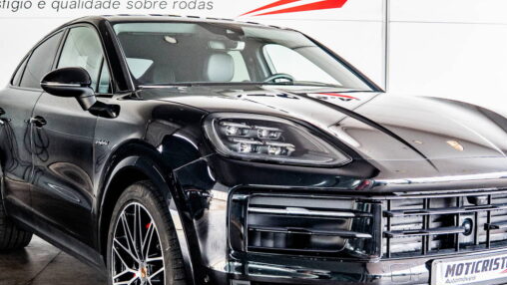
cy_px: 143
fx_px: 766
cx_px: 224
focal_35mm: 57
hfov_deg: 36.6
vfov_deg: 21.1
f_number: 3.5
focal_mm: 24
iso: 640
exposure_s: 1/320
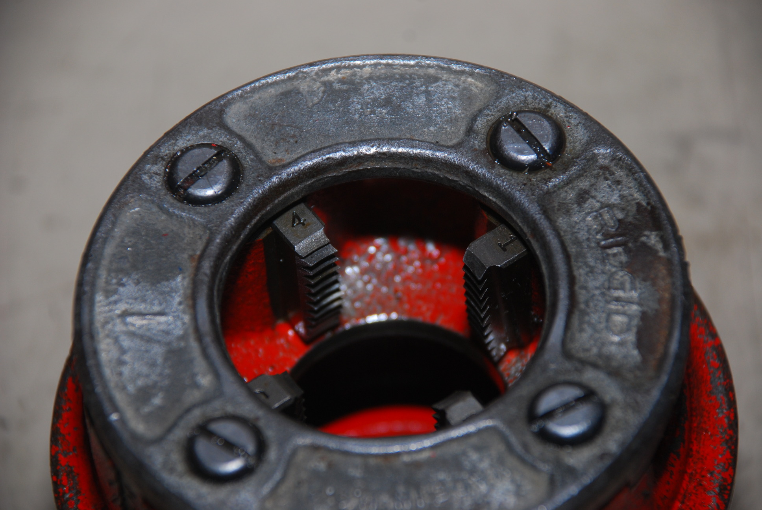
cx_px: 381
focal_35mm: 202
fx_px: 4291
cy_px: 255
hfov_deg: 10.1
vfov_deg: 6.8
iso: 200
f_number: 5.6
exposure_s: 1/60
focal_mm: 135
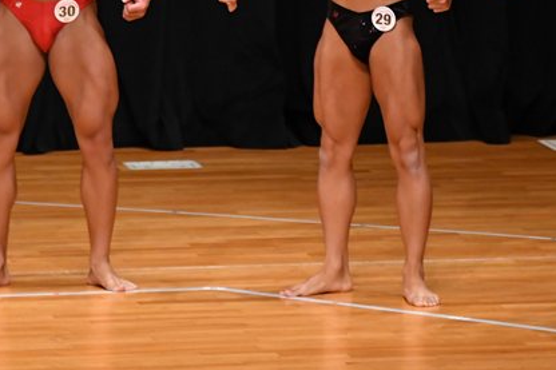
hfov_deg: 4.1
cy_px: 33
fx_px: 7765
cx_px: 470
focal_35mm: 503
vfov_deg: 2.7
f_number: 5.6
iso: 4000
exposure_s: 1/400
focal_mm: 180
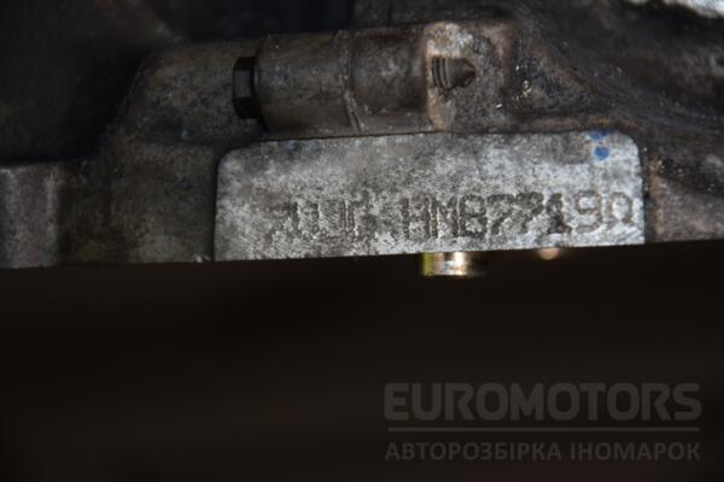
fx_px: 3167
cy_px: 241
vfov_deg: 8.7
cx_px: 362
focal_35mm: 158
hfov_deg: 13.0
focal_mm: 105
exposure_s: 1/60
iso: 800
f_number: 5.6
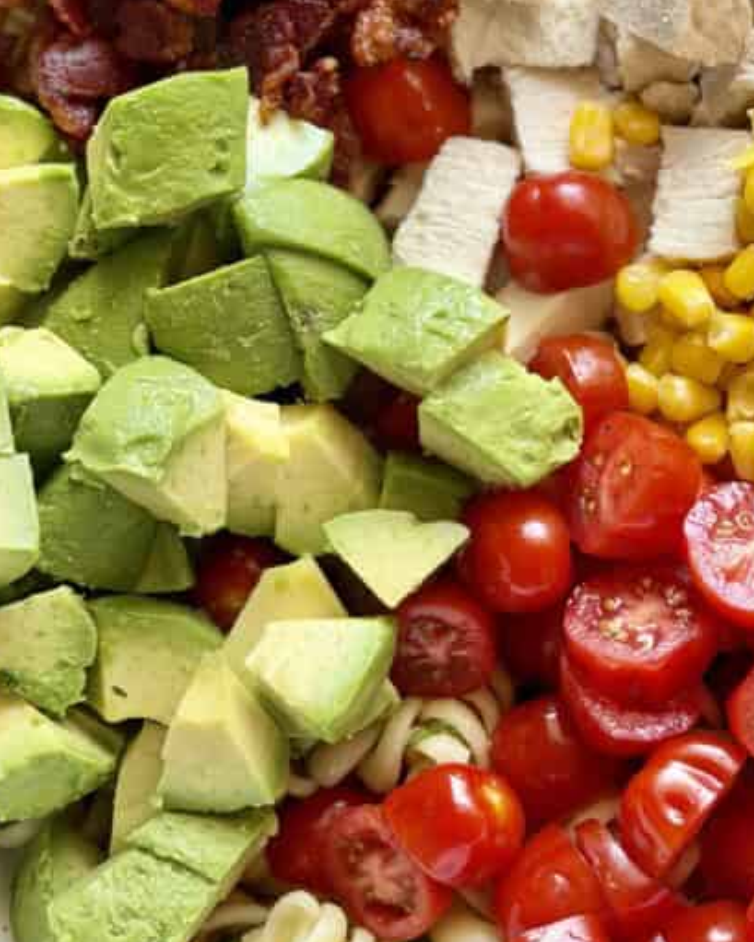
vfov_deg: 21.4
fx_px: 2482
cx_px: 621
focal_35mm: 89
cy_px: 327
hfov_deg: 17.1
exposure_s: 1/117
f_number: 1.8
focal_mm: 6.8
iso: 100
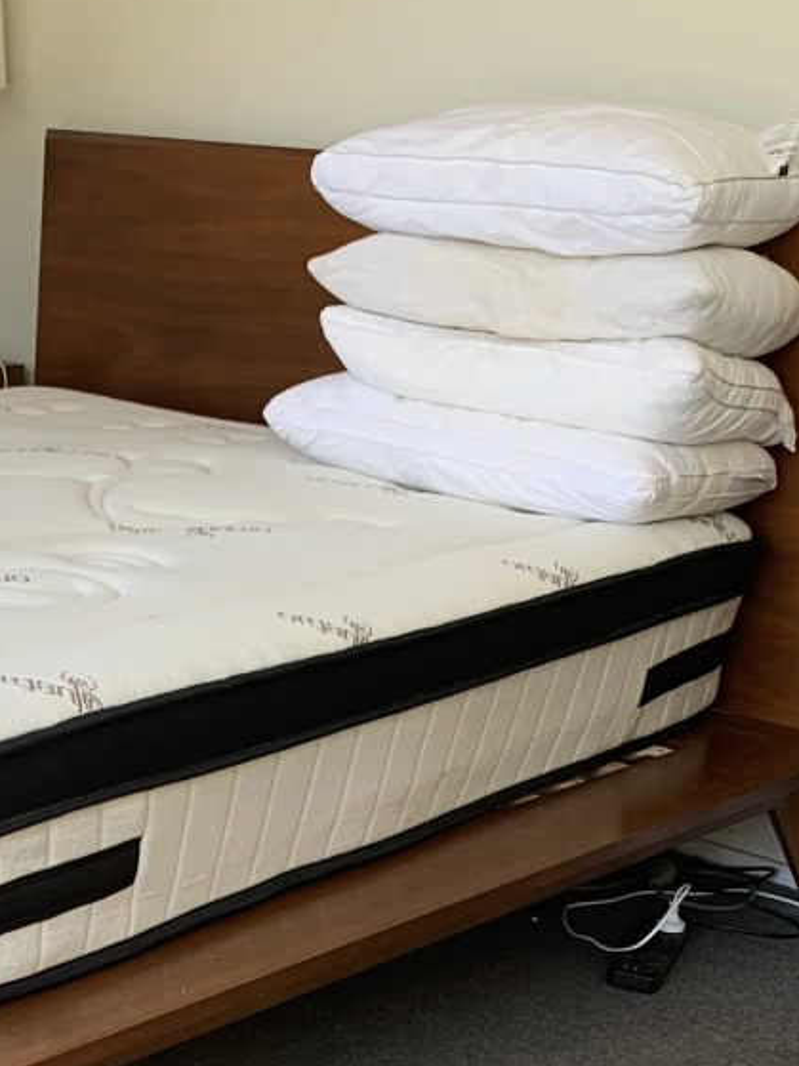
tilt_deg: -27.0
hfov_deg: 21.3
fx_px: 2063
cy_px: 1161
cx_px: 34
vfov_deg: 26.7
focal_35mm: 67
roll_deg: -3.3
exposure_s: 1/121
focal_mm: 4.25
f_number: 1.8
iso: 40
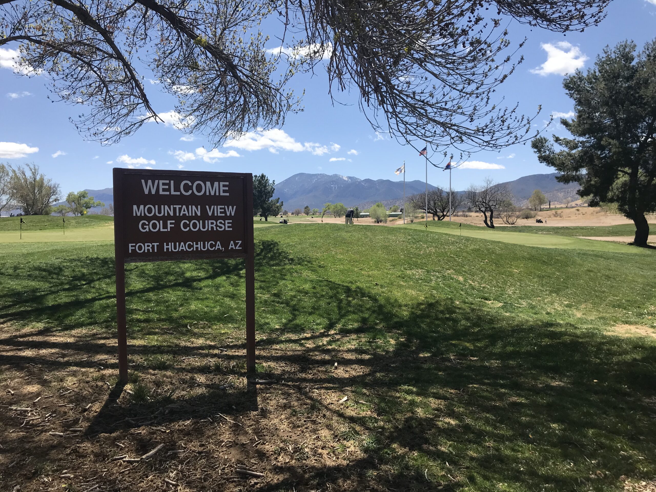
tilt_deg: -4.5
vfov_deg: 49.7
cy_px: 246
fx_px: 531
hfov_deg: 63.4
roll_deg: +2.7
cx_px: 328
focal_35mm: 28
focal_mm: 3.99
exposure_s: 1/2660
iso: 20
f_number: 1.8
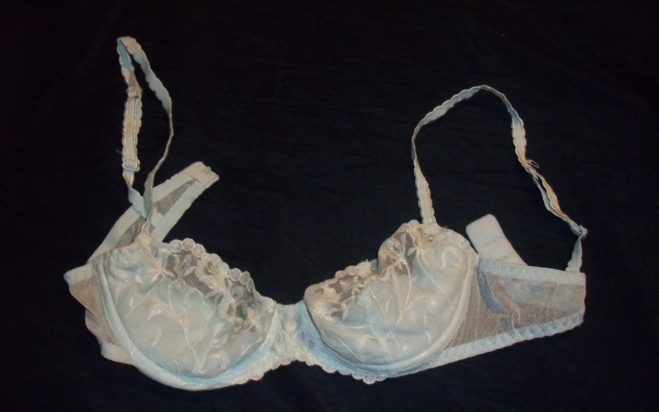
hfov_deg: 50.4
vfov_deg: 32.7
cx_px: 324
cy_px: 236
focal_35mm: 39
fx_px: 700
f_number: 3.1
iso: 320
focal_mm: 6.5
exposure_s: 1/30
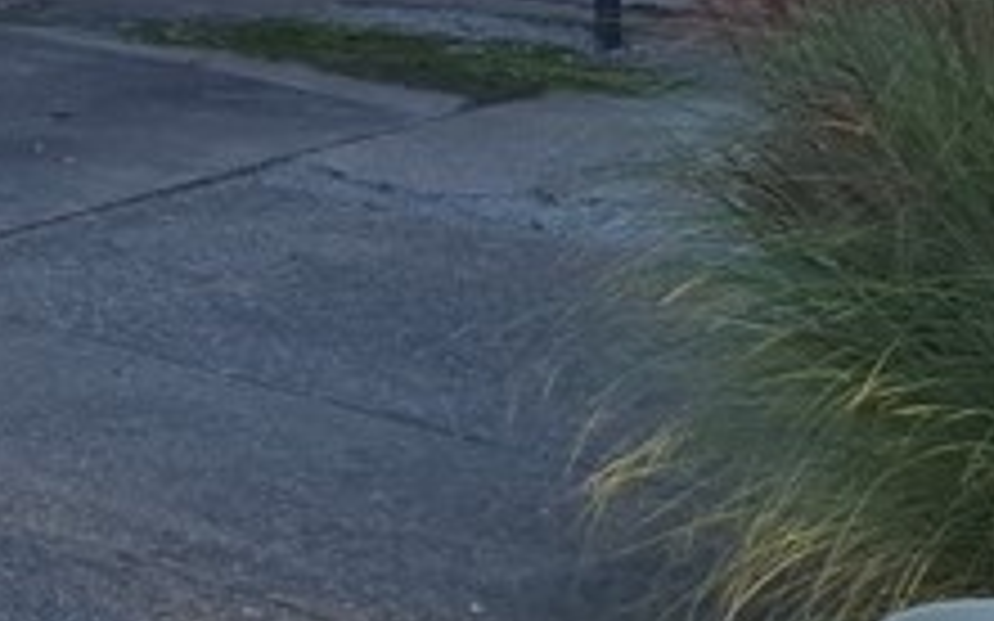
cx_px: 45
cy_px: -639
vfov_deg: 10.6
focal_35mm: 113
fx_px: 3060
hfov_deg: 18.1
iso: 50
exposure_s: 1/779
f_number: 1.8
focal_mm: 5.54
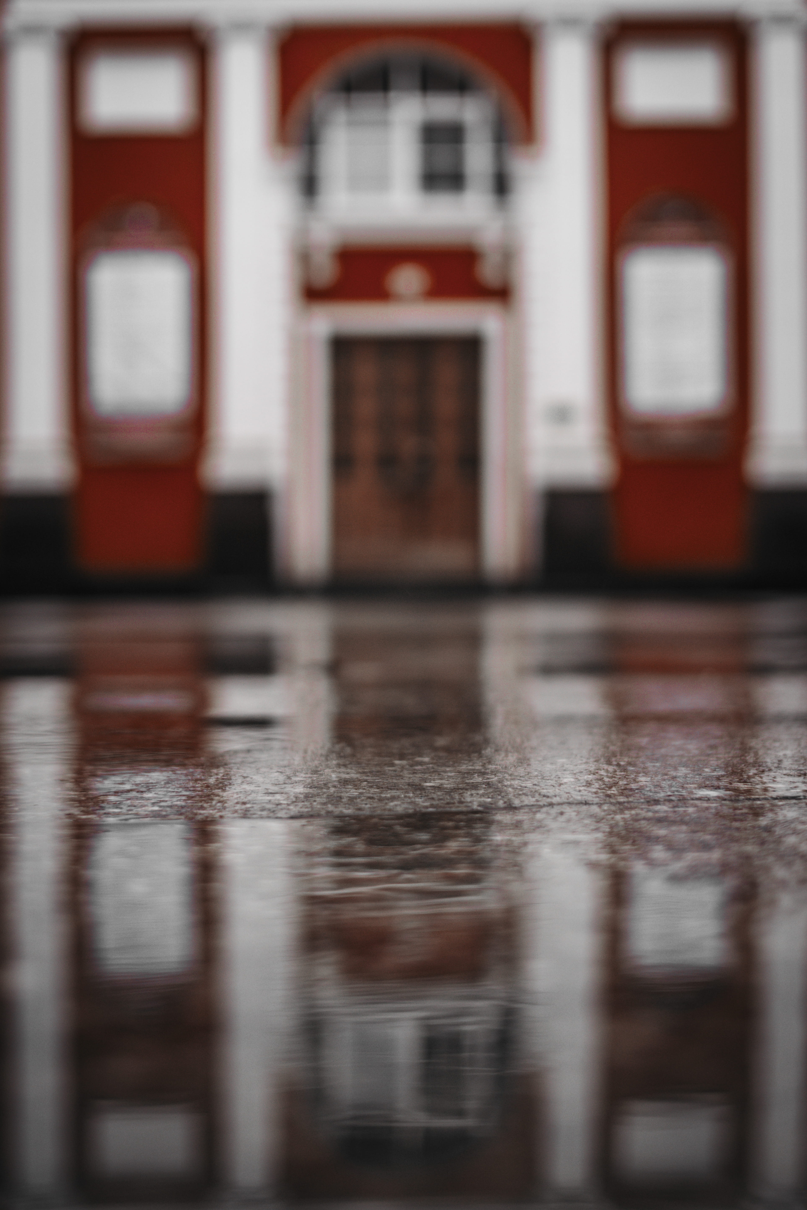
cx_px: 407
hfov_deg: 25.3
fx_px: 1799
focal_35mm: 54
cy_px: 604
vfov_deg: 37.2
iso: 200
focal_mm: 35
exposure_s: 1/250
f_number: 2
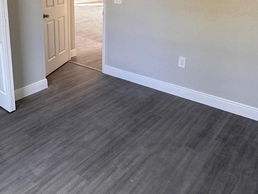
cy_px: 41
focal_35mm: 35
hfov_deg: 51.5
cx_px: 83
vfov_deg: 39.2
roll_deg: +0.5
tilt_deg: -15.2
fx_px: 261
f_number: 2.2
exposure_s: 1/120
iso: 160
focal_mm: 2.22
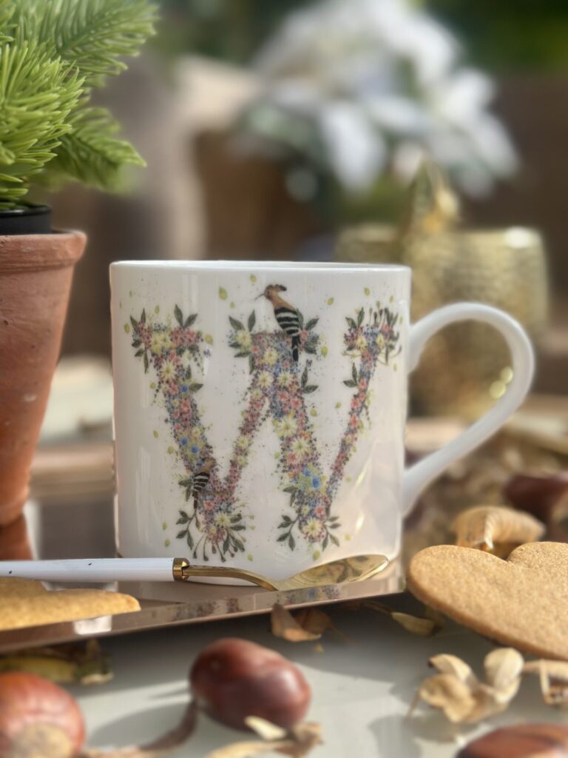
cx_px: 284
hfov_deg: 30.3
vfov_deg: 39.7
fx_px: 1050
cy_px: 379
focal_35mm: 48
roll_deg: -1.0
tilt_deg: -9.1
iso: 80
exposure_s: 1/1453
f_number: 1.78
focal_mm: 6.86
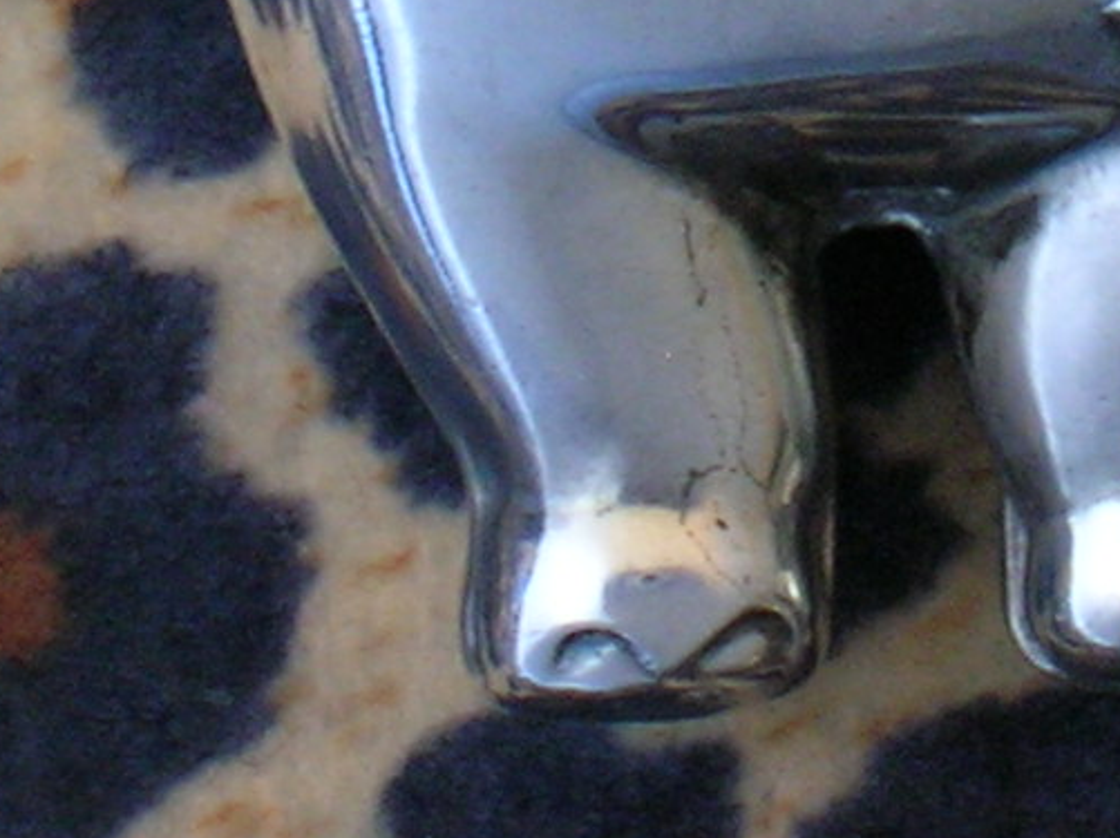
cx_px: 1022
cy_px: -762
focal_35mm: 320
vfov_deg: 4.6
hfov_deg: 6.2
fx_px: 10346
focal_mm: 11.7
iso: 88
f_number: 3.9
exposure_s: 1/3.9
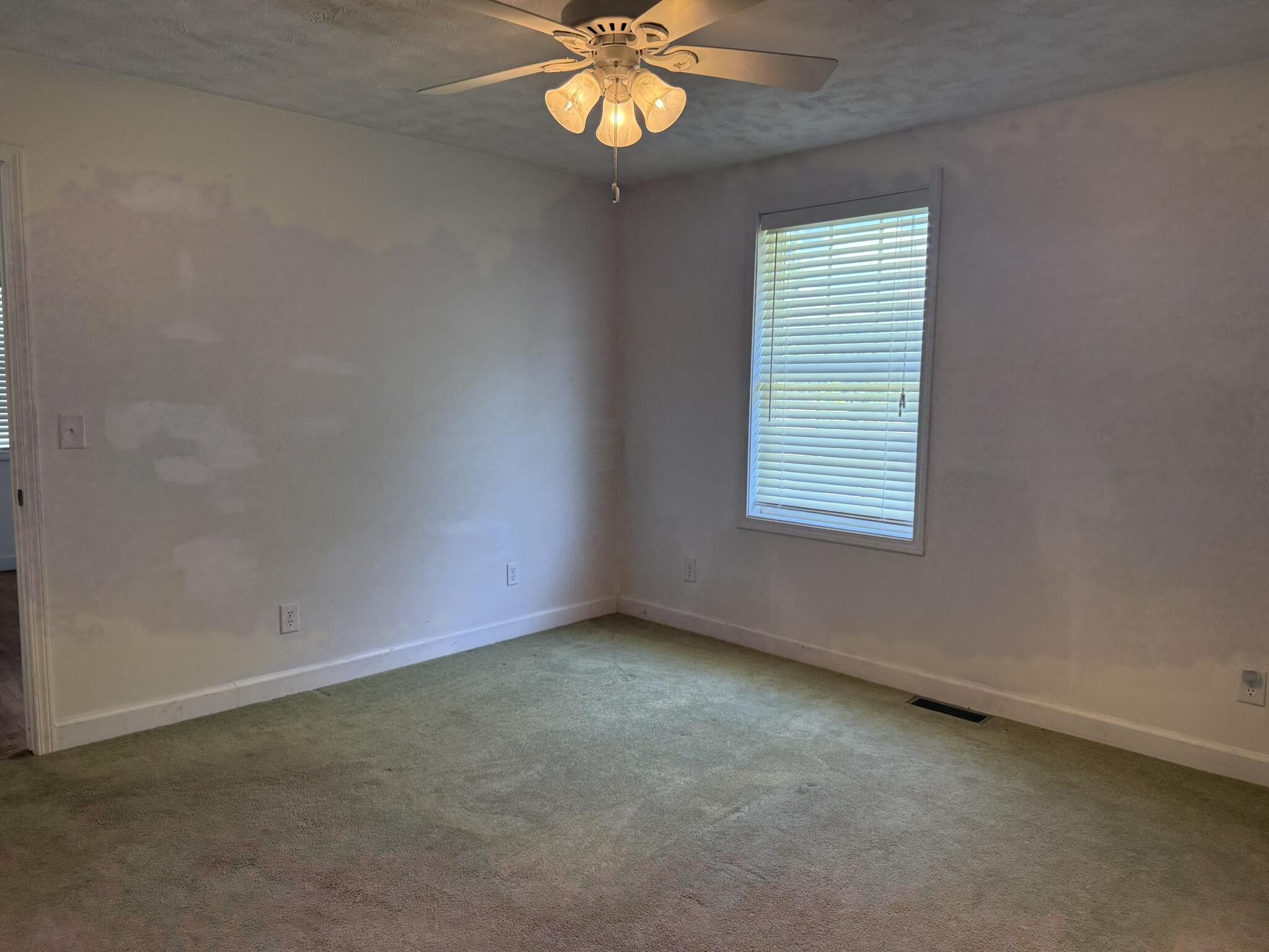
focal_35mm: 24
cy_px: 476
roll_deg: -0.4
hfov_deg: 71.6
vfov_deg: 56.8
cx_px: 634
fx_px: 880
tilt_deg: -5.4
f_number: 1.78
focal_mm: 6.76
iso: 200
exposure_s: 1/189
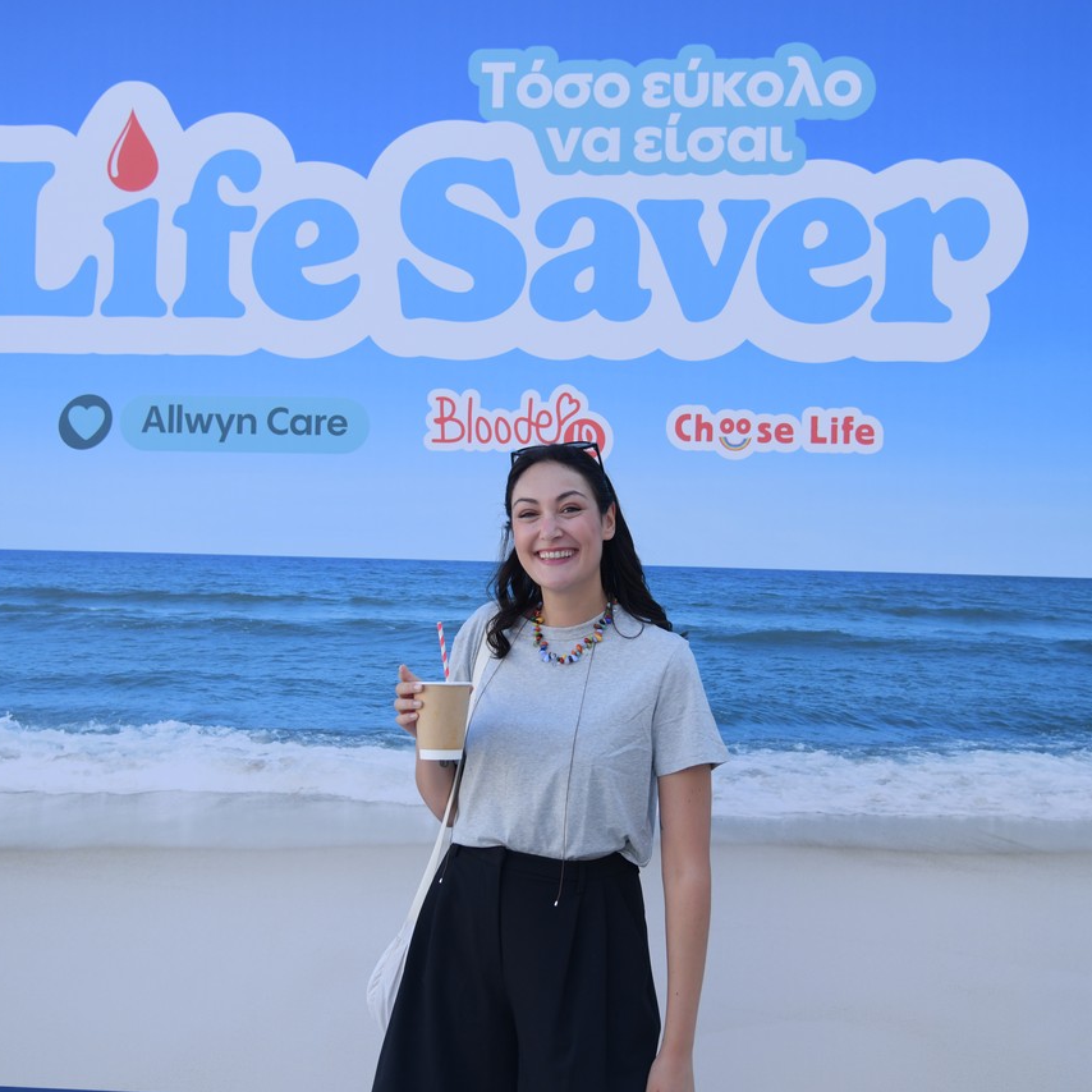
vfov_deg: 38.3
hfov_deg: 38.3
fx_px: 1570
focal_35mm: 44
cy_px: 542
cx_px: 551
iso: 640
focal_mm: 34
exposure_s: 1/1600
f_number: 4
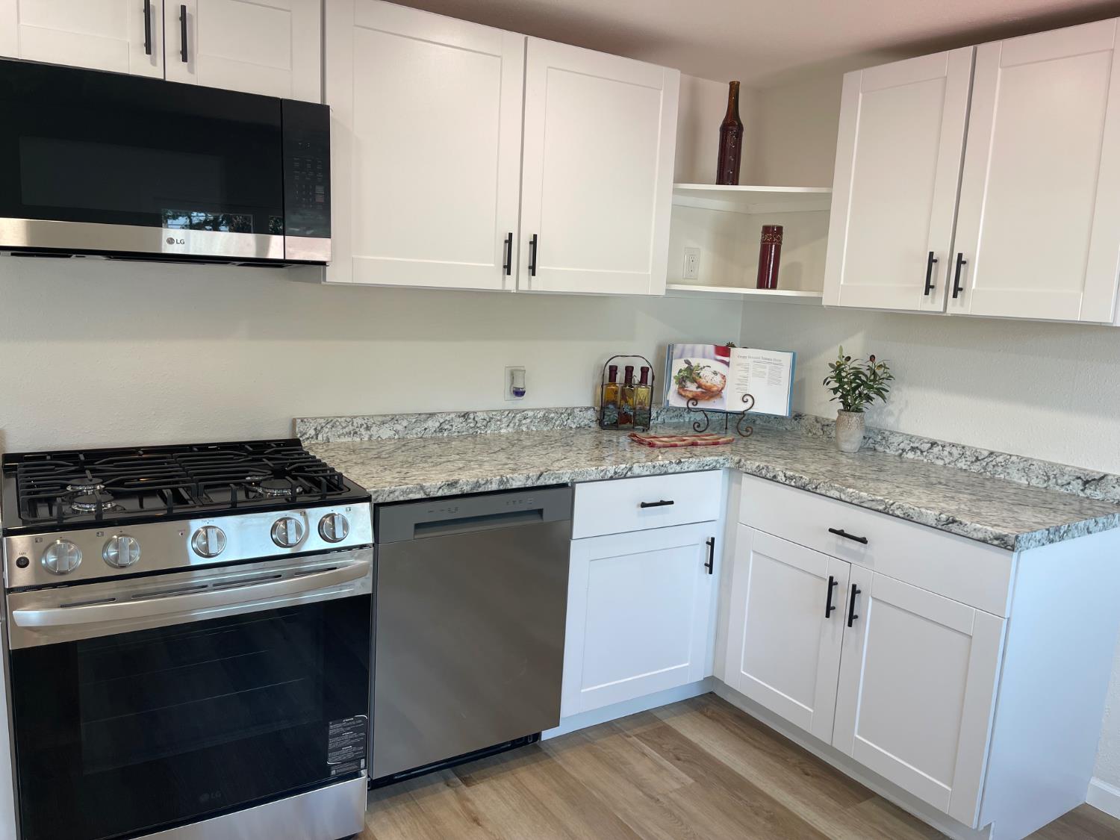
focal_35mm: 25
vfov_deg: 54.9
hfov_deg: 69.4
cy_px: 420
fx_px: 809
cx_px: 560
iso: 64
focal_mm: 5.1
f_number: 1.6
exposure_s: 1/120
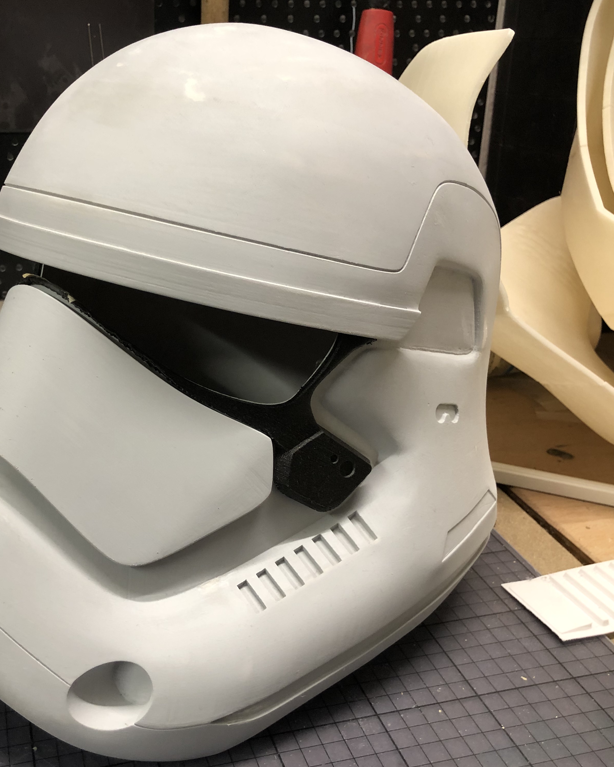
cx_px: 184
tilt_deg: -22.3
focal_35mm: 37
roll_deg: -0.3
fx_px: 840
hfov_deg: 39.5
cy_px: 386
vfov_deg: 49.1
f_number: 1.8
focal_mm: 4
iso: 50
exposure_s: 1/17
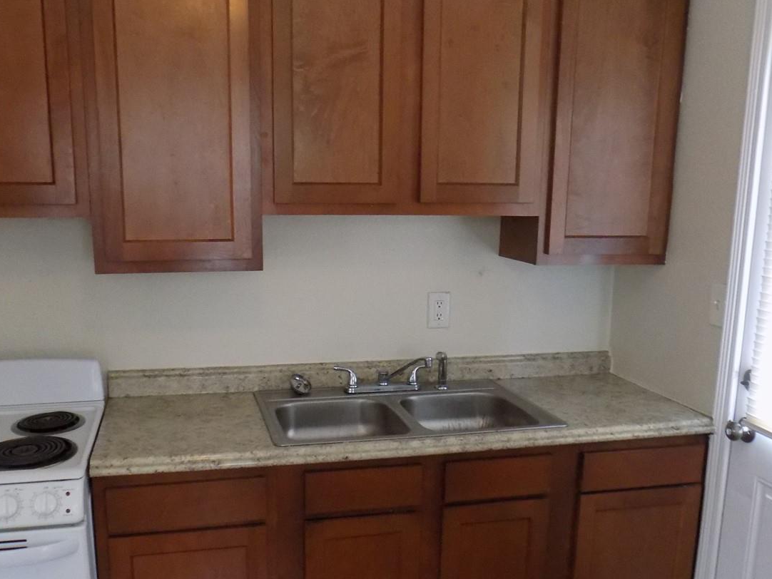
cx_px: 357
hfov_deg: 53.9
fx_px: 758
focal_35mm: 34
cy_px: 357
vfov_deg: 41.5
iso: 360
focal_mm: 4
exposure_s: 1/30
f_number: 3.1
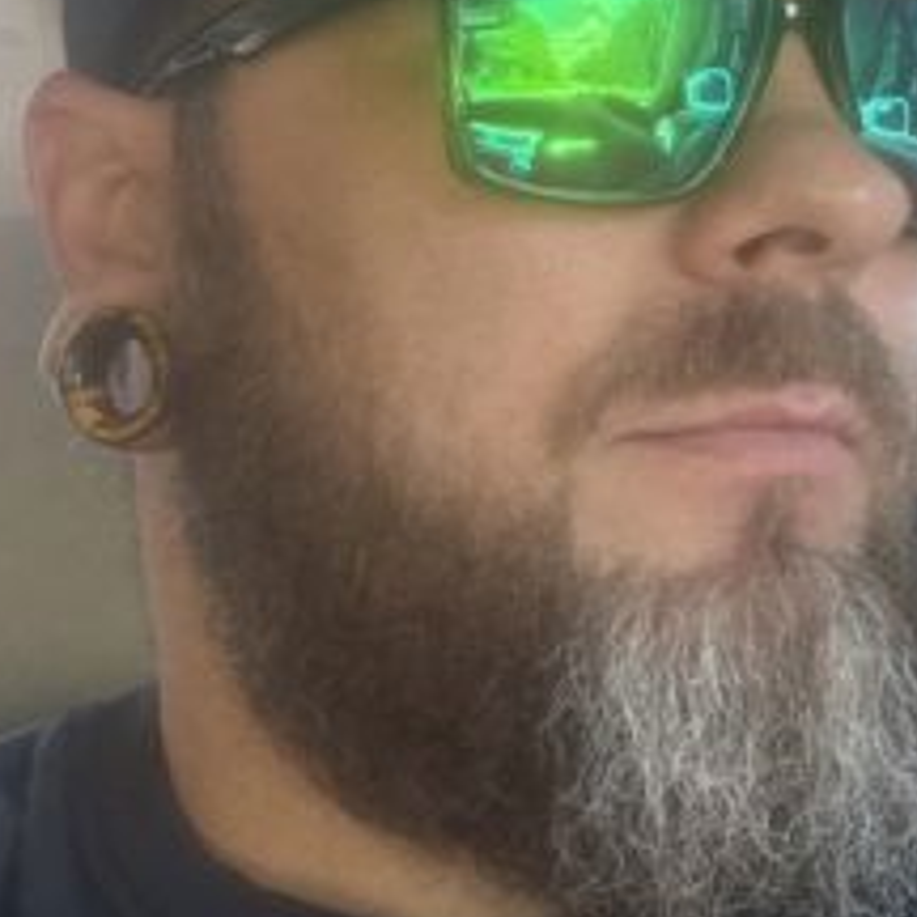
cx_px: 458
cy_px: 499
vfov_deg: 24.0
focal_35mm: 72
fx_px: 2158
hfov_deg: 24.0
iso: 80
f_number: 1.9
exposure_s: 1/88
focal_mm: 2.69
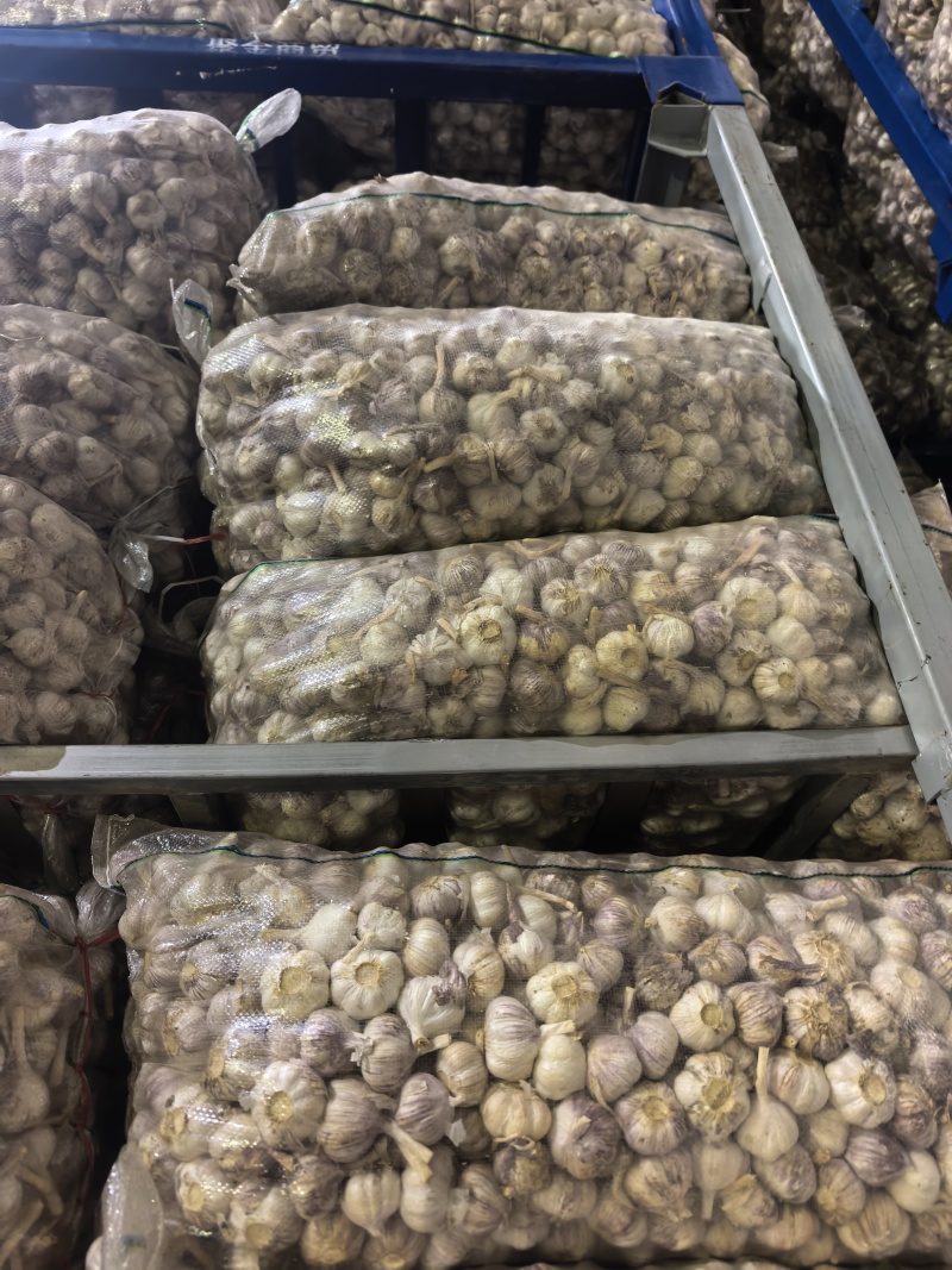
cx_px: 476
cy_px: 635
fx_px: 880
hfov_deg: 56.8
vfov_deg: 71.6
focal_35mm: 24
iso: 1000
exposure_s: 1/33.3
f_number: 1.4
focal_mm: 6.98
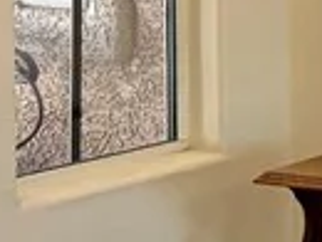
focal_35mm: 189
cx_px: 944
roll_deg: +0.4
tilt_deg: +0.6
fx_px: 1761
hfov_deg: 8.7
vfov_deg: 7.5
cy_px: -262
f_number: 1.78
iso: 250
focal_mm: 6.76
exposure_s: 1/60
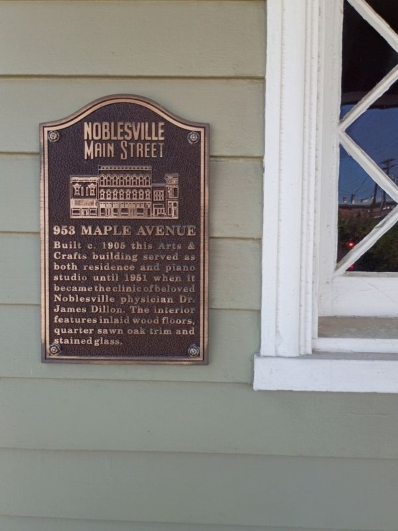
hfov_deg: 48.2
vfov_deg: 61.7
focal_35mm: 29
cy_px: 266
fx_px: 445
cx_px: 199
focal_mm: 4.27
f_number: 1.8
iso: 100
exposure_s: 1/149
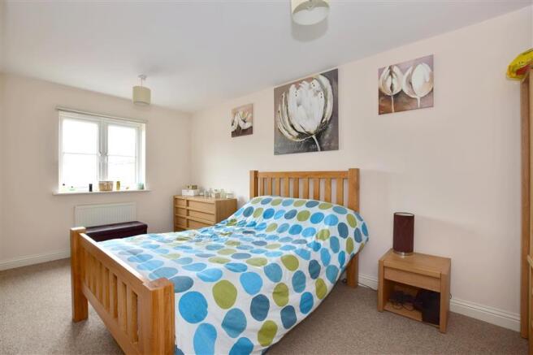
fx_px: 222
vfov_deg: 77.3
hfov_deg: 100.4
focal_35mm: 15
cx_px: 266
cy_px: 178
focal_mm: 10
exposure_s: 1/6
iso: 200
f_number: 11
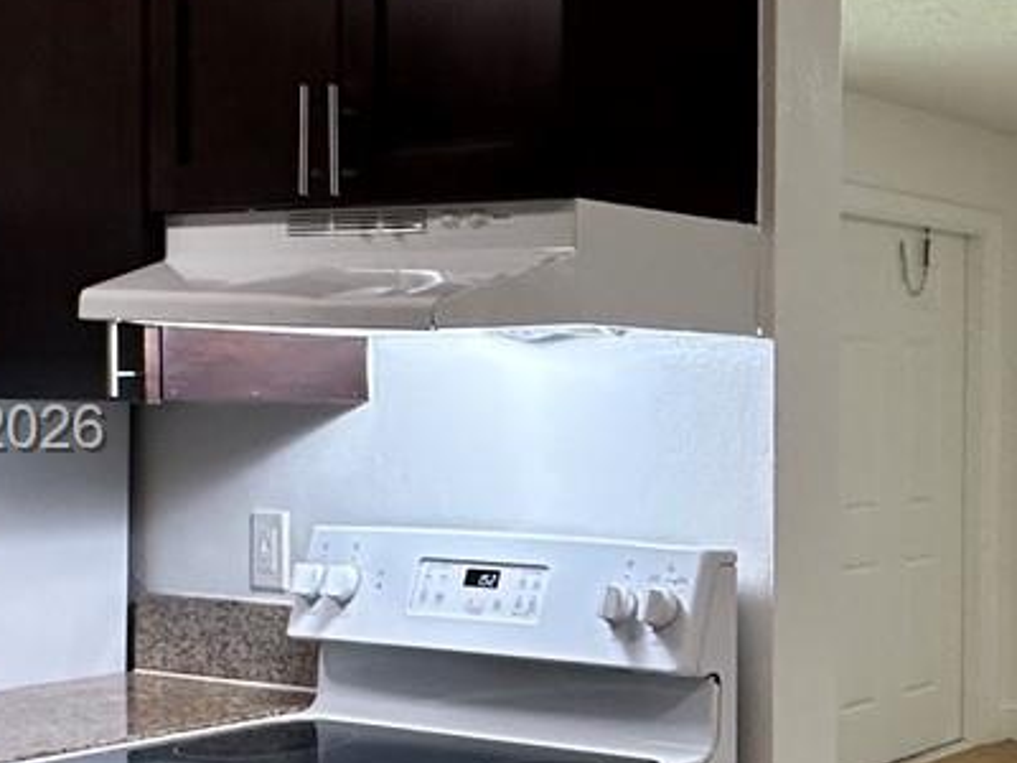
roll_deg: -2.0
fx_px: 1645
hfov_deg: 28.0
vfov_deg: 26.1
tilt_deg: -0.1
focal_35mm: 56
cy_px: 432
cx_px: 1348
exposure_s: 1/120
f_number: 2.2
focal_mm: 2.22
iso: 200
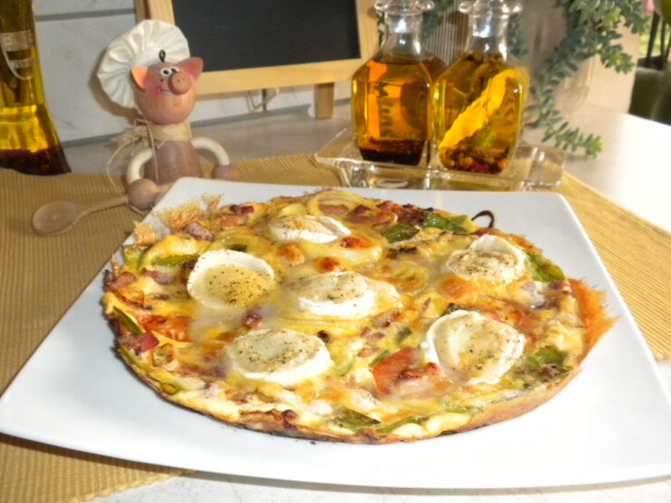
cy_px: 256
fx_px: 737
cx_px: 333
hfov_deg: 49.0
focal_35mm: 38
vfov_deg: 37.7
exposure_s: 1/30
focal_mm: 6.6
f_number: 3.5
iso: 400
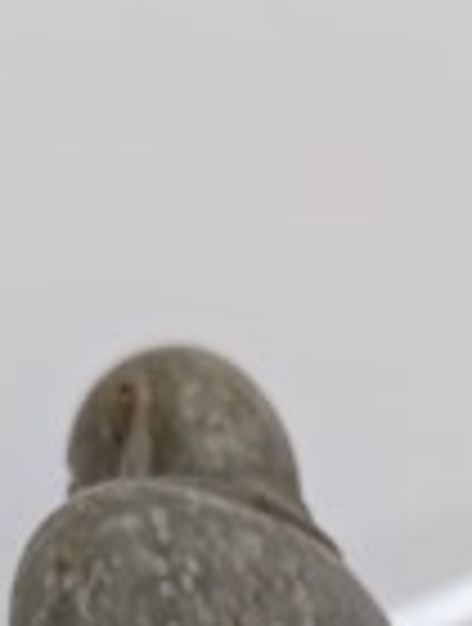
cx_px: 258
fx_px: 1249
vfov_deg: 24.3
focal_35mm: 69
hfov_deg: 21.4
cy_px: 833
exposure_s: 1/97.2
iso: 46
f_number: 1.85
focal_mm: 6.81
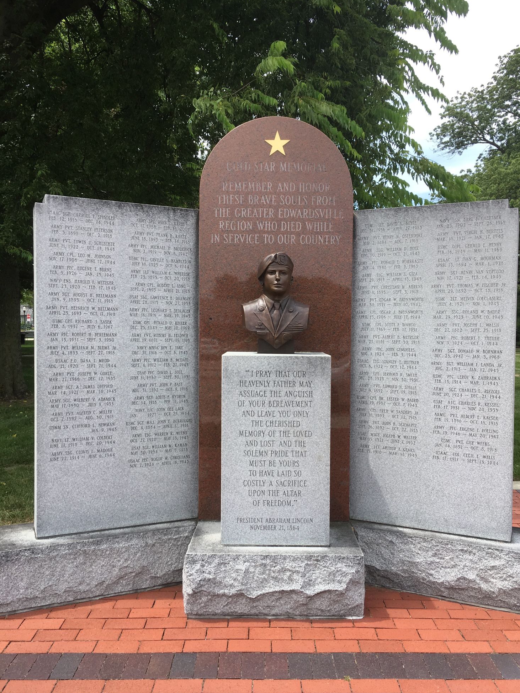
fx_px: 601
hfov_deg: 46.8
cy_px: 356
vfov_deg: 60.0
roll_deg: -0.8
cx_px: 268
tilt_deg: -3.6
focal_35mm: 30
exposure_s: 1/668
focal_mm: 4.15
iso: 25
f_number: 2.2
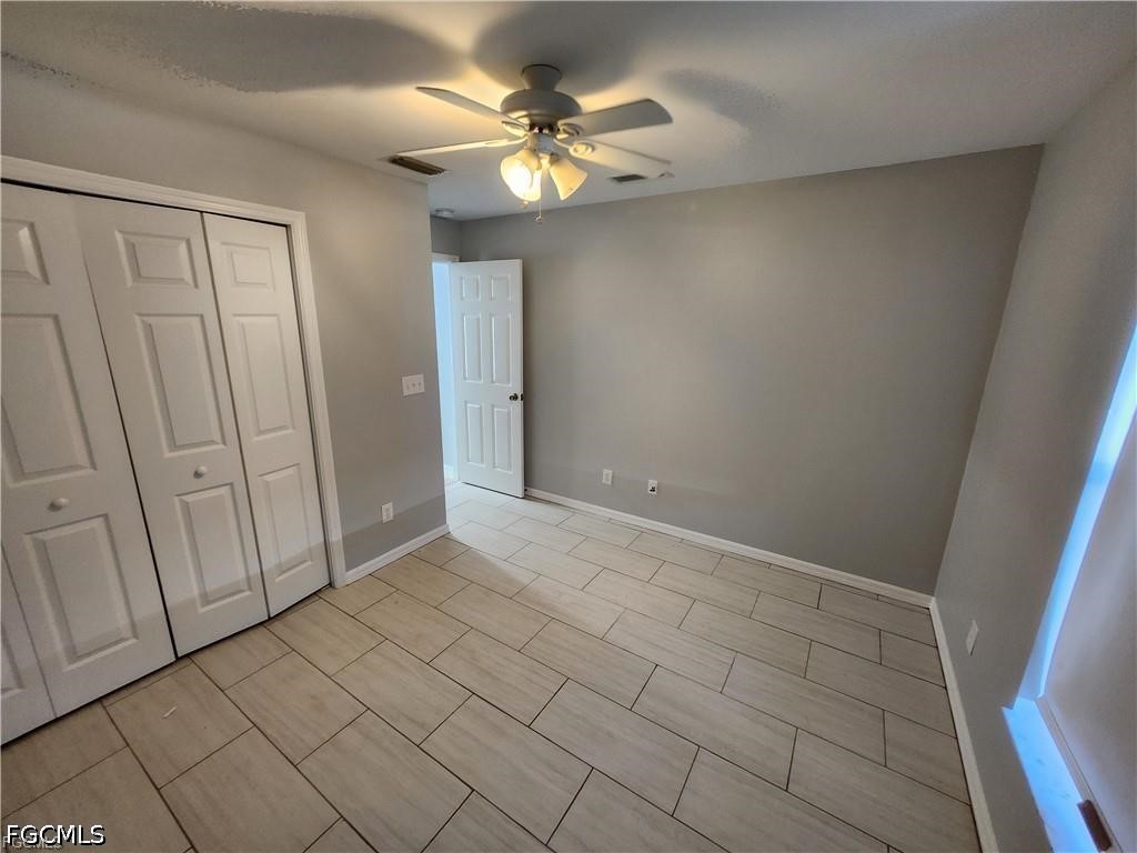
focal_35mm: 13
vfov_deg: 89.9
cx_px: 568
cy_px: 426
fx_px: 427
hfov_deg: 106.2
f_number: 2.2
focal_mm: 1.74
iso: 320
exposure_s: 1/30
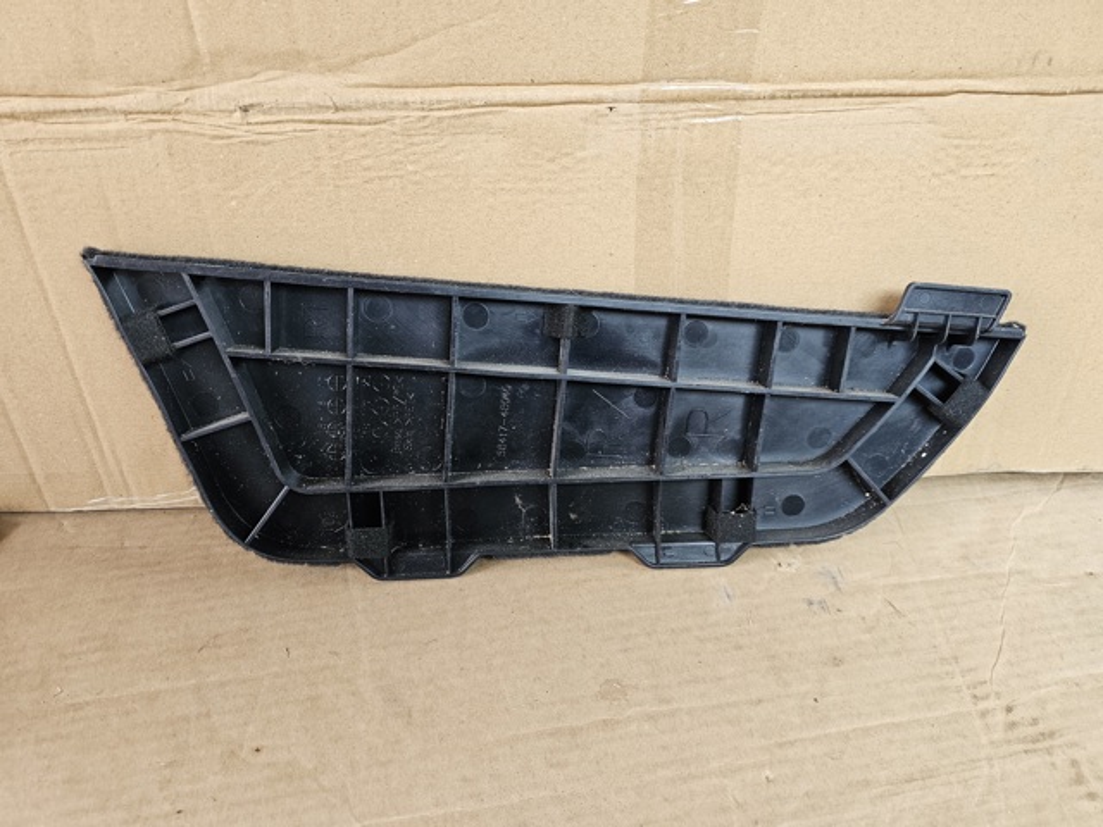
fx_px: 733
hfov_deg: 73.9
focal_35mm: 23
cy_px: 414
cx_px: 552
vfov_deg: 58.9
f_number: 1.7
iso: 160
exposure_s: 1/100
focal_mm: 6.3
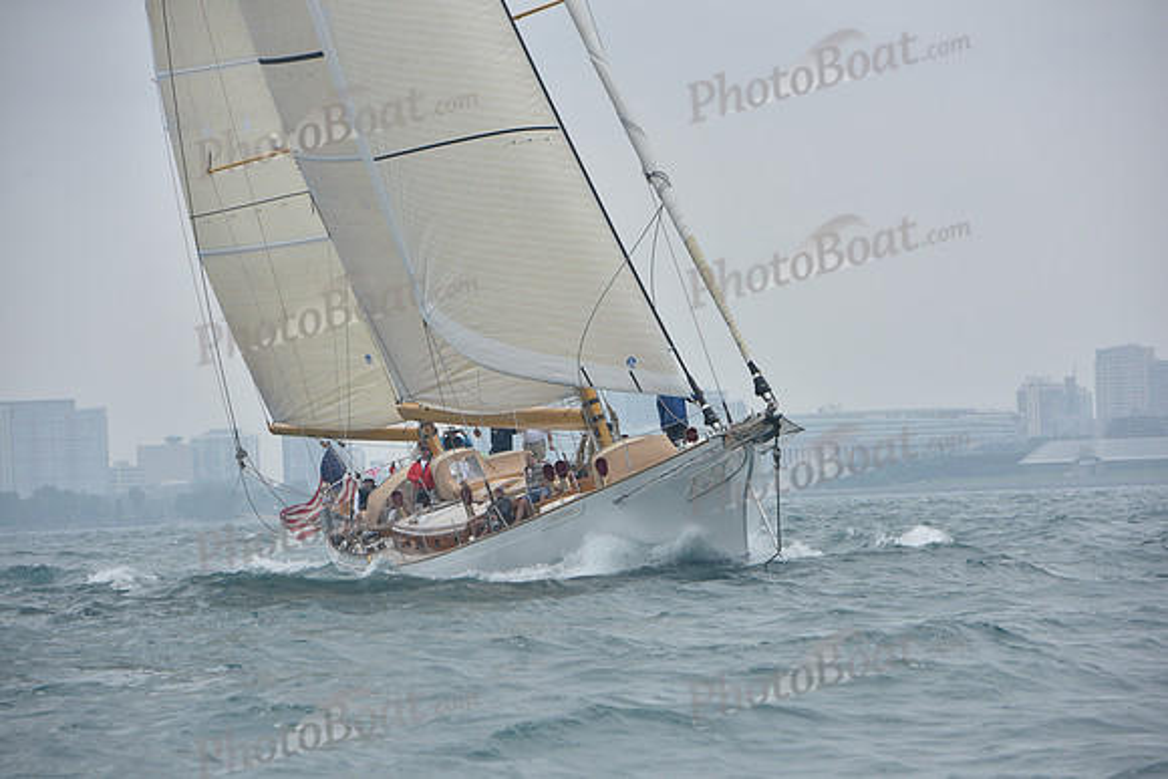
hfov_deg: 10.3
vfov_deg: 6.9
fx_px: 6490
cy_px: 390
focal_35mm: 200
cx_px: 584
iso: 250
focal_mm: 200
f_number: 8
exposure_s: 1/1000
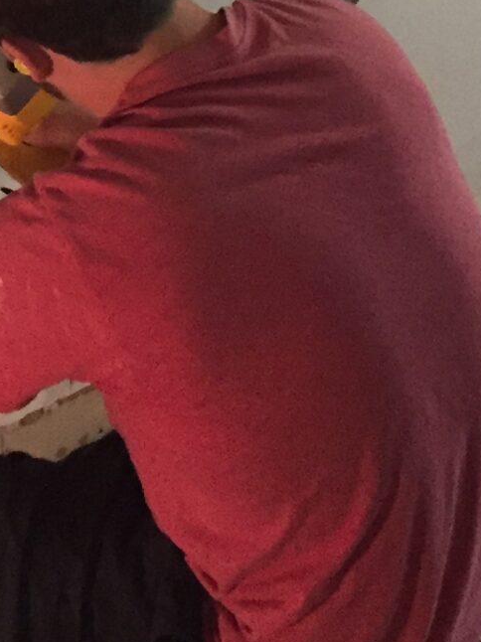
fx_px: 2132
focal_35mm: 115
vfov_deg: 15.2
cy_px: -449
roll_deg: -0.9
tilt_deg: -14.8
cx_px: 170
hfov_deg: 12.9
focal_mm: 4.15
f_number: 2.2
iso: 250
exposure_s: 1/30
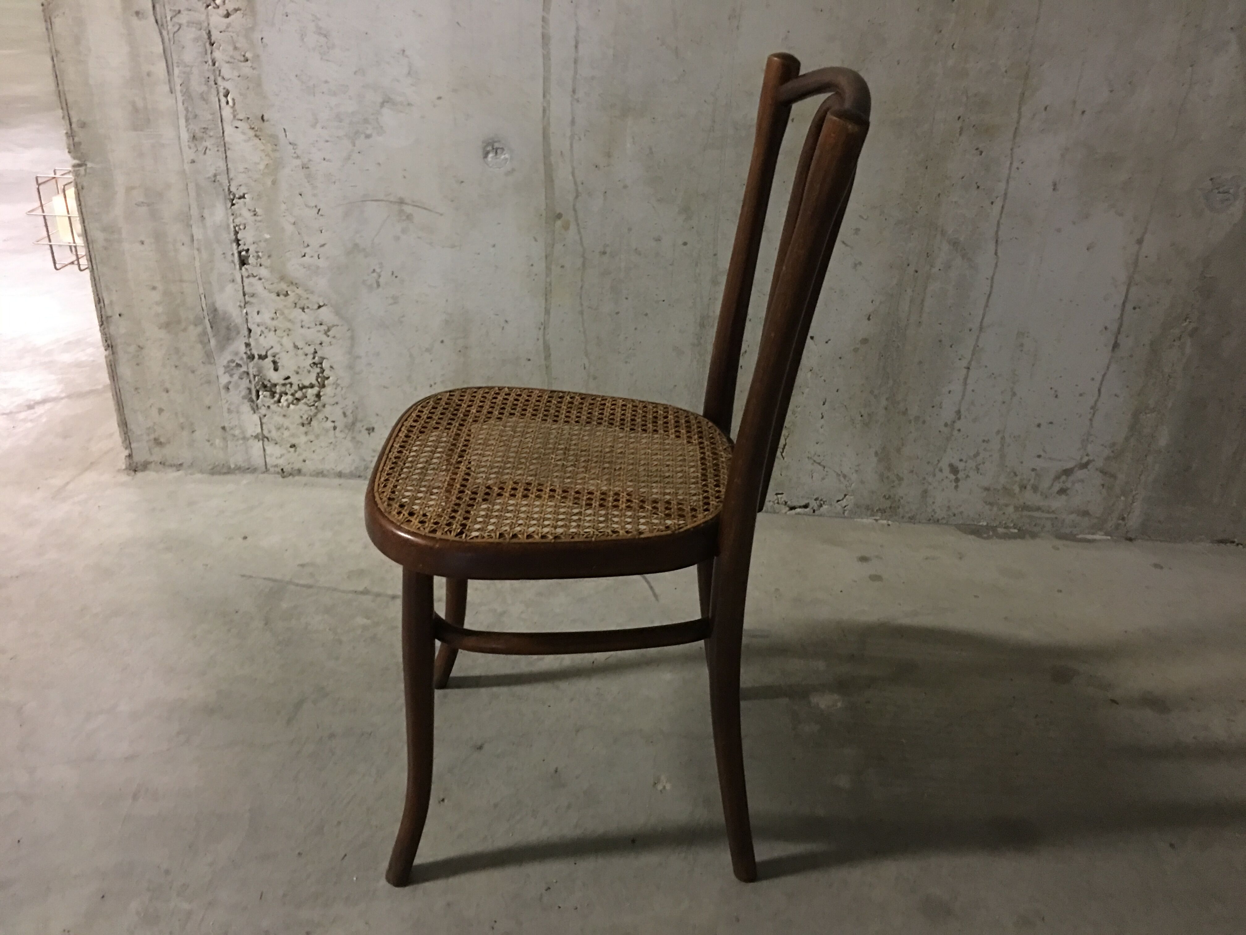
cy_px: 468
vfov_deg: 48.2
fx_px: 1044
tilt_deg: -26.2
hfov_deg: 61.7
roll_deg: -2.7
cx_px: 623
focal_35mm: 29
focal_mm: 4.15
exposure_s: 1/4
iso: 125
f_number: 2.2
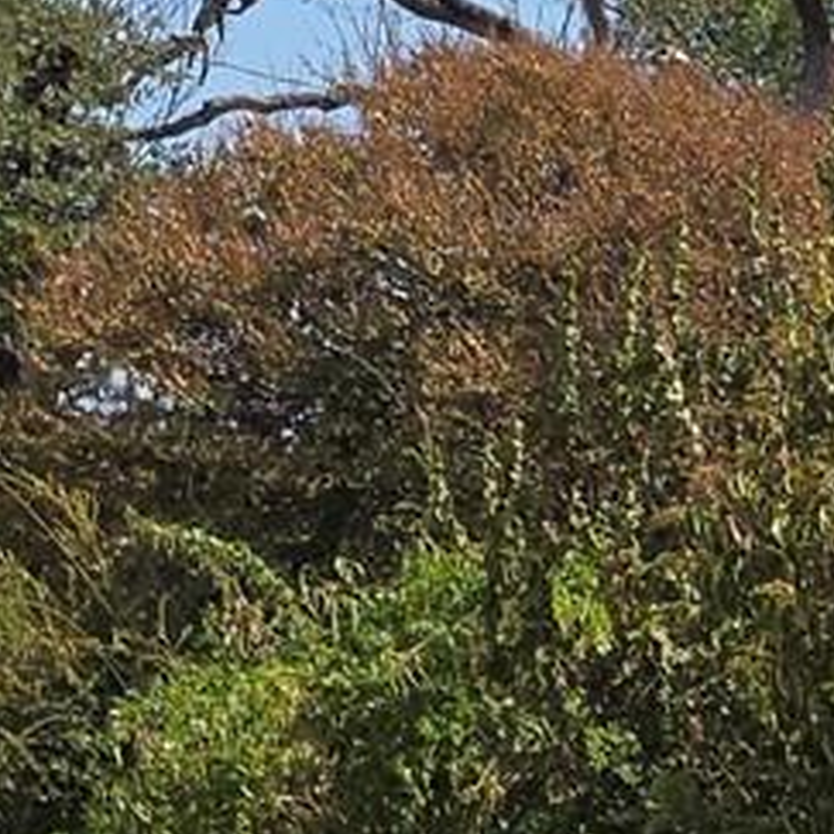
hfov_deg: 9.1
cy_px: 1016
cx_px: 2076
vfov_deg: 10.1
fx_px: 4661
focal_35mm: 171
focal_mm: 6.25
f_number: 1.7
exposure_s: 1/955
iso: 12
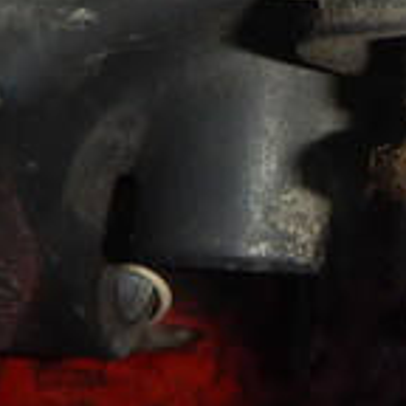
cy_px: -172
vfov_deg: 14.9
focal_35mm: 110
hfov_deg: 15.5
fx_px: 1460
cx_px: 423
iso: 200
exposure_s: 1/30
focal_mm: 5
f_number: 7.8
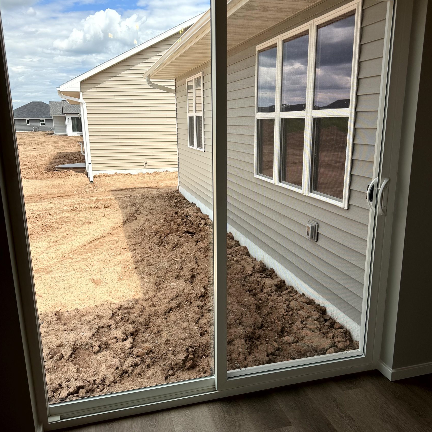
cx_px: 215
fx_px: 409
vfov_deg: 55.6
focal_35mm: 29
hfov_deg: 55.6
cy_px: 219
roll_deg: -0.1
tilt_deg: -12.2
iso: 80
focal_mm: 6.76
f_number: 1.78
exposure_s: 1/2232
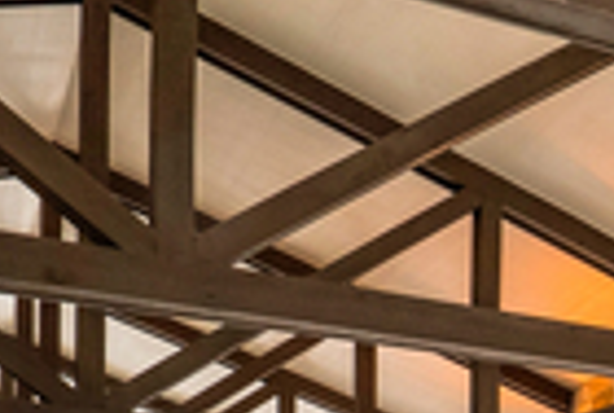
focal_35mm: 73
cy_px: 692
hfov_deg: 25.3
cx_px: 702
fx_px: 1248
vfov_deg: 16.4
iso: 800
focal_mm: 16
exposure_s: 1/15
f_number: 8
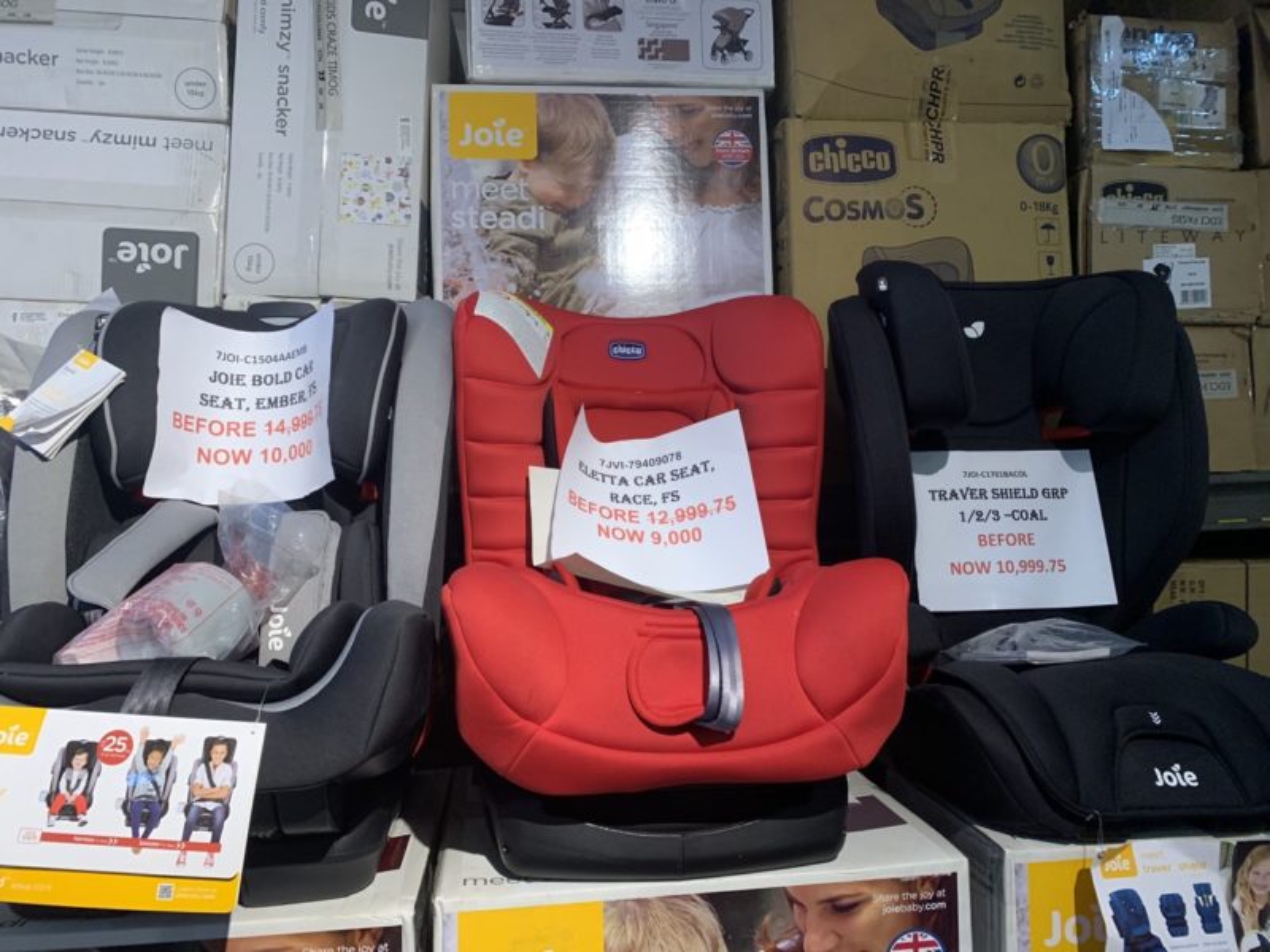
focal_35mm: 26
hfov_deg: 67.3
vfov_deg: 53.1
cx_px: 635
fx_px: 954
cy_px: 476
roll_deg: +0.1
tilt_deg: +2.9
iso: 250
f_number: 1.8
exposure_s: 1/60
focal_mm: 4.25
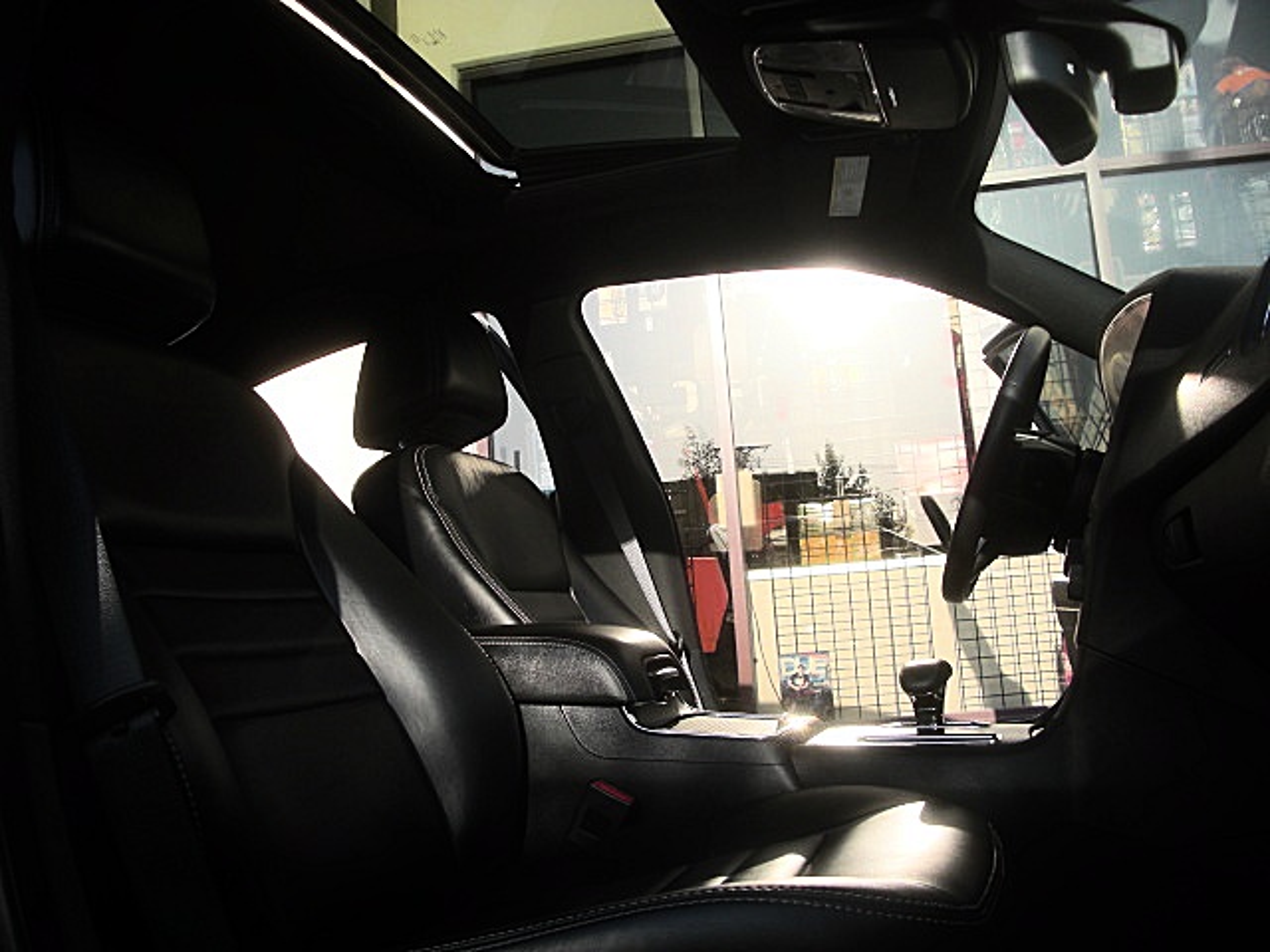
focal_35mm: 36
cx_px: 635
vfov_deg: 39.7
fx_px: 1321
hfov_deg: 51.4
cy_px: 476
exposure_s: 1/400
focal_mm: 6.3
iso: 50
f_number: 2.8
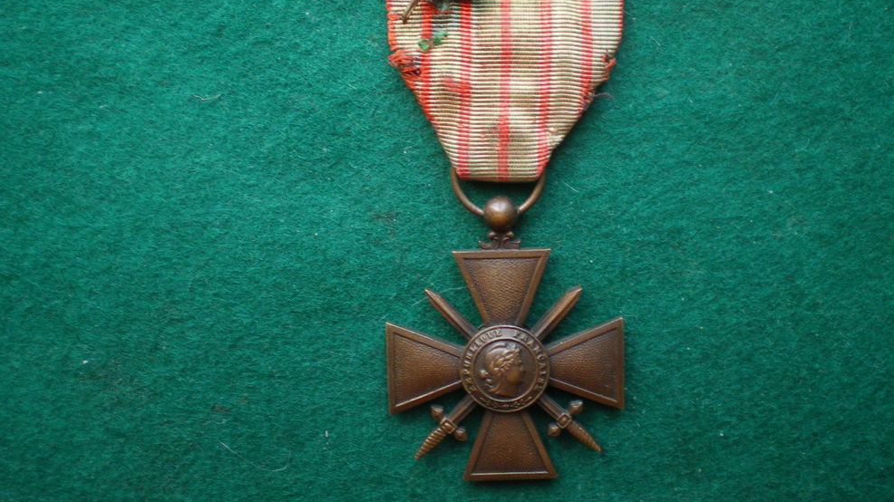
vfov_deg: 28.2
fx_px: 995
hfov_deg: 48.4
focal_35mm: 42
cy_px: 188
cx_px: 452
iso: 160
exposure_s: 1/50
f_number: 3.1
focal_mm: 6.3
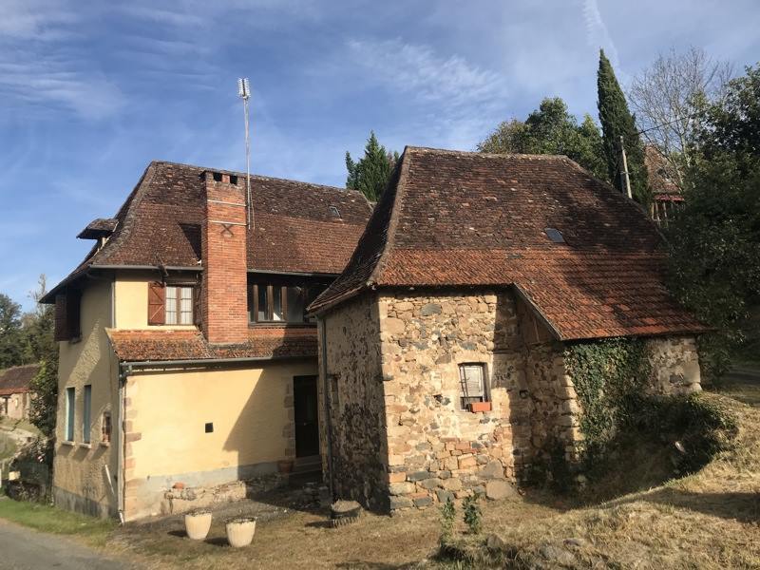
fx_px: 615
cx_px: 380
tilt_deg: +10.2
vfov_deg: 49.7
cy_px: 285
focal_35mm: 28
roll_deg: +3.4
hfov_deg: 63.4
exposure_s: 1/1808
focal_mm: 3.99
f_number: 1.8
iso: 20
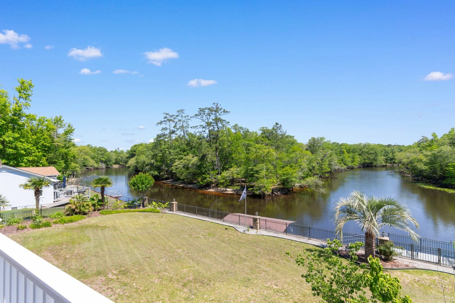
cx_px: 228
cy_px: 152
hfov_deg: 96.7
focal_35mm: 16
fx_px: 202
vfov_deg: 73.7
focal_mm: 11
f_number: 7.1
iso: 100
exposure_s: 1/200
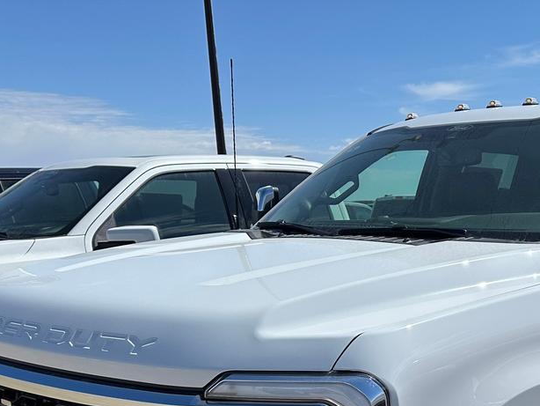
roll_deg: +0.6
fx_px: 780
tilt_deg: -13.8
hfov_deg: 36.6
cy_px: 422
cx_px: 449
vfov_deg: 27.2
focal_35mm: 50
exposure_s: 1/7042
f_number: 1.78
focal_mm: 6.86
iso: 80
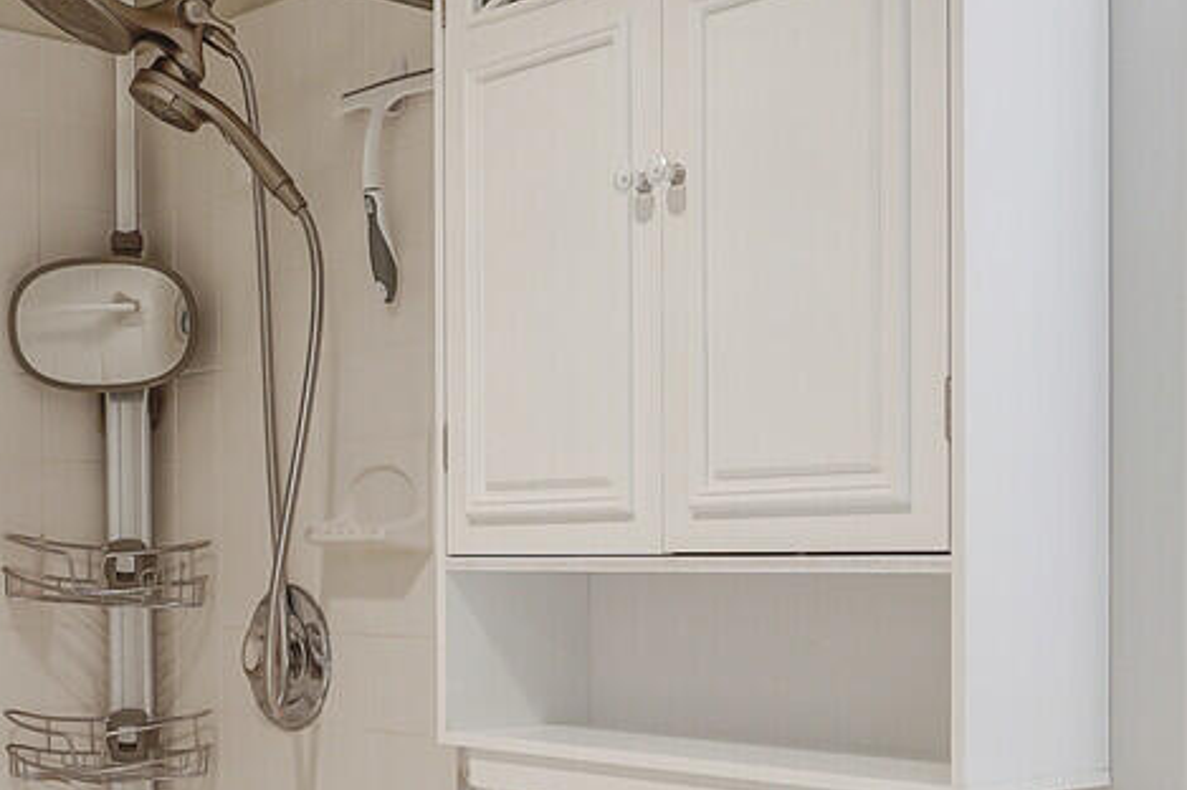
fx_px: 1911
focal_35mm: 58
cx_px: 586
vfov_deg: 23.1
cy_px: 587
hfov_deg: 34.5
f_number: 11
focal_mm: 17
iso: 320
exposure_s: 1/13
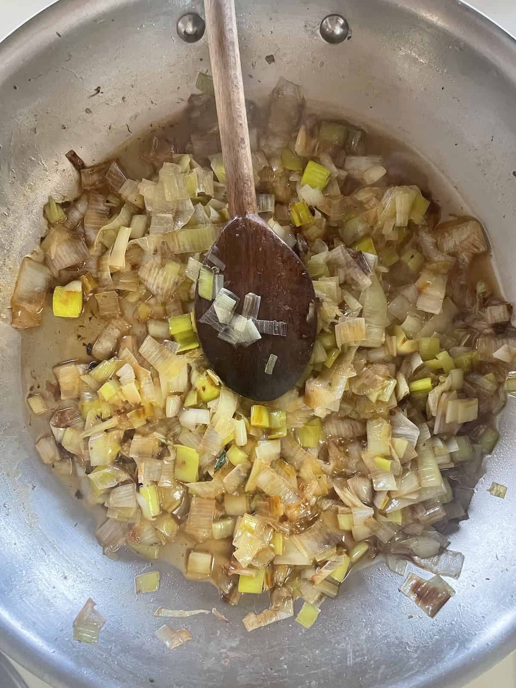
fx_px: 517
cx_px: 258
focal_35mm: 26
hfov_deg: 53.1
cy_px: 344
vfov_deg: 67.3
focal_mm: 4.2
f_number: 1.6
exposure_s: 1/60
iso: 500
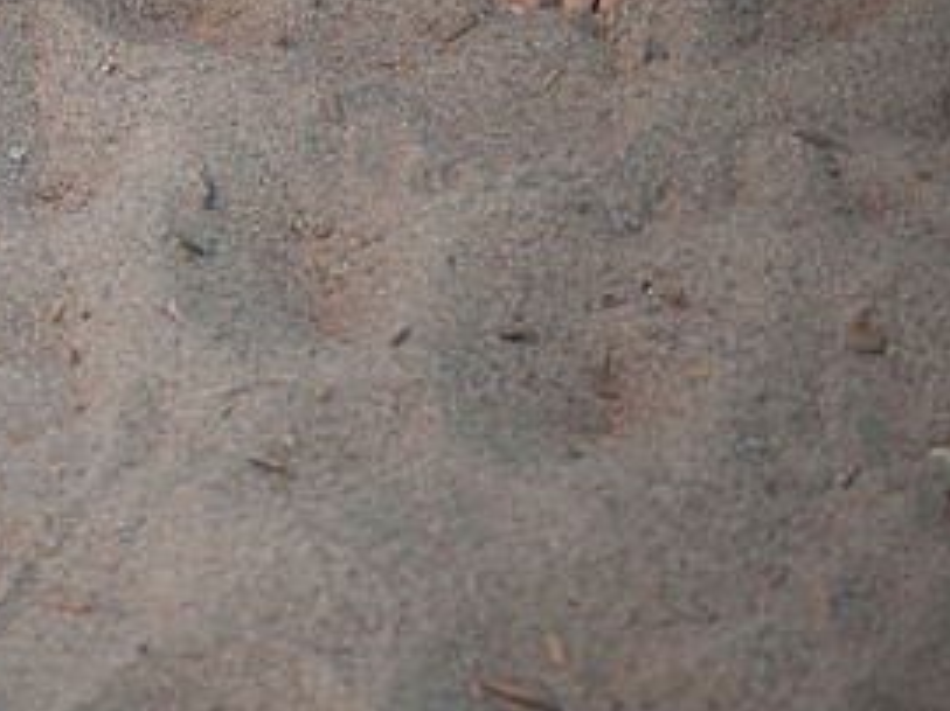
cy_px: 46
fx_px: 3950
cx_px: 70
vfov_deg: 10.2
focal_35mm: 144
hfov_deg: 13.6
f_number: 2.8
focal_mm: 70
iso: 200
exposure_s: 1/500
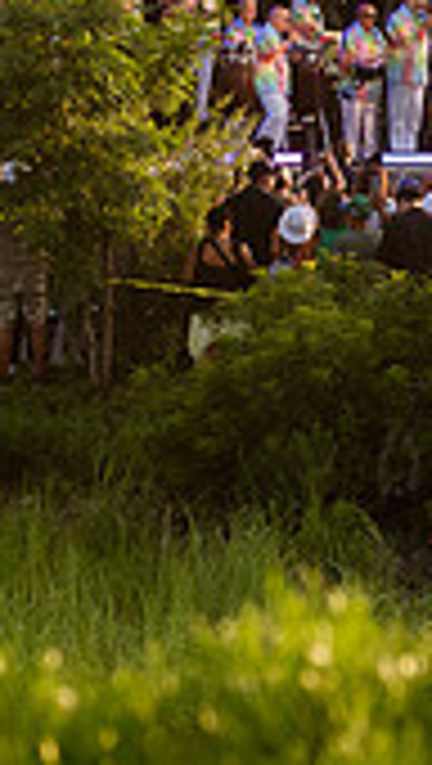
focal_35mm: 286
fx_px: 5807
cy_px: 61
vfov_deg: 7.5
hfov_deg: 4.3
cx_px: 396
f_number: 4.5
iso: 1000
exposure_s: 1/800
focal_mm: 80
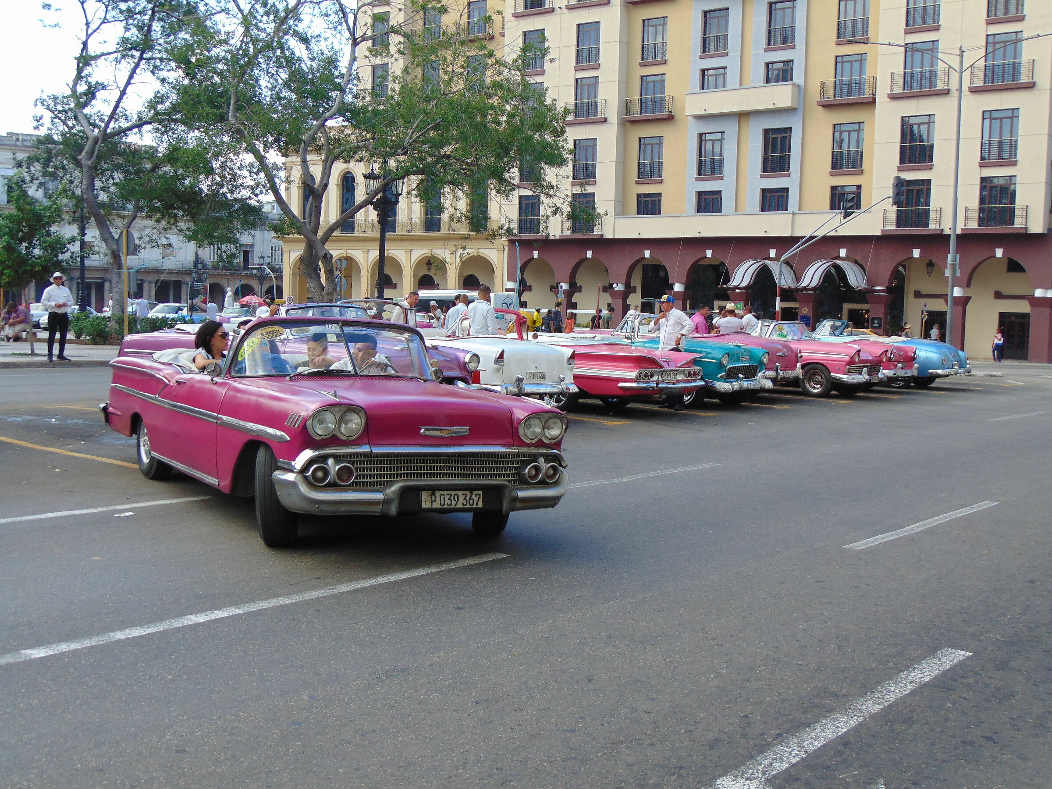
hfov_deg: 44.8
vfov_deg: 34.3
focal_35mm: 42
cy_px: 394
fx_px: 1276
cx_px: 526
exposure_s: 1/125
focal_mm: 7.6
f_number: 3.3
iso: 80
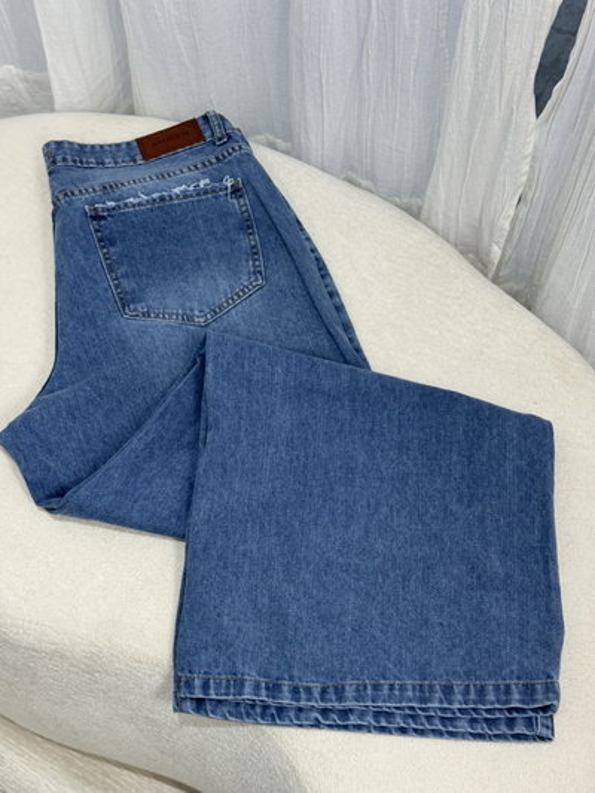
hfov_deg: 30.3
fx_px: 1100
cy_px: 396
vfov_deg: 39.6
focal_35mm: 48
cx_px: 298
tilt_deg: -61.2
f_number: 1.78
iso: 64
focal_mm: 6.76
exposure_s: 1/50
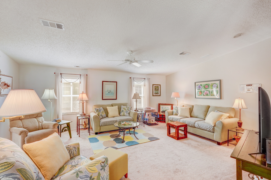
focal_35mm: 16
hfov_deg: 96.7
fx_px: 120
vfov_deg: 73.8
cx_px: 136
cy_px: 90
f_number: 9
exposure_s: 1/30
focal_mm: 16
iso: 400
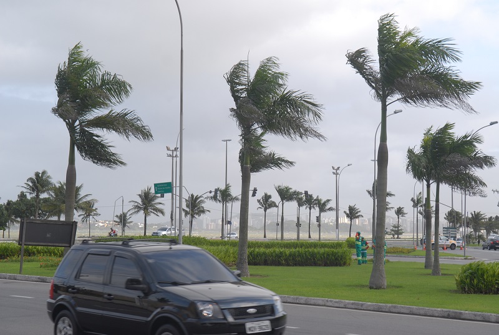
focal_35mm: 68
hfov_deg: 29.8
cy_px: 168
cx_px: 250
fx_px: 938
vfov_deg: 20.3
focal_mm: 45
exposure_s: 1/250
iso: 100
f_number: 5.6
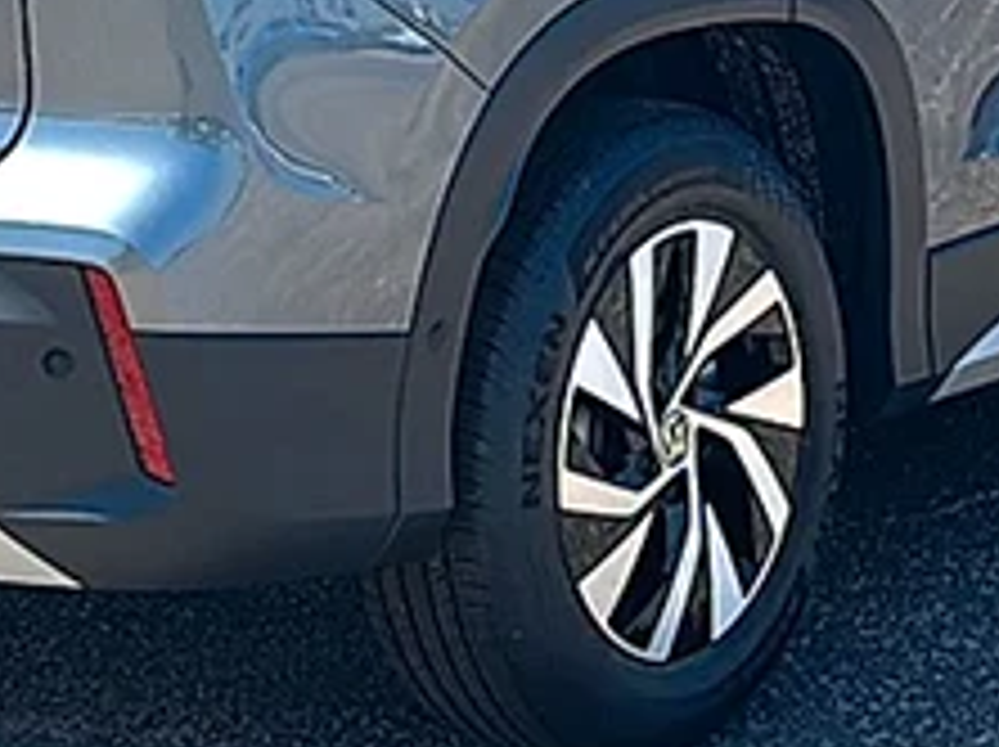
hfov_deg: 16.4
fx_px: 3459
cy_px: -56
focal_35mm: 120
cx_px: 482
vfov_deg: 12.1
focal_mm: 6.86
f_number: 1.78
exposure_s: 1/3077
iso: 80
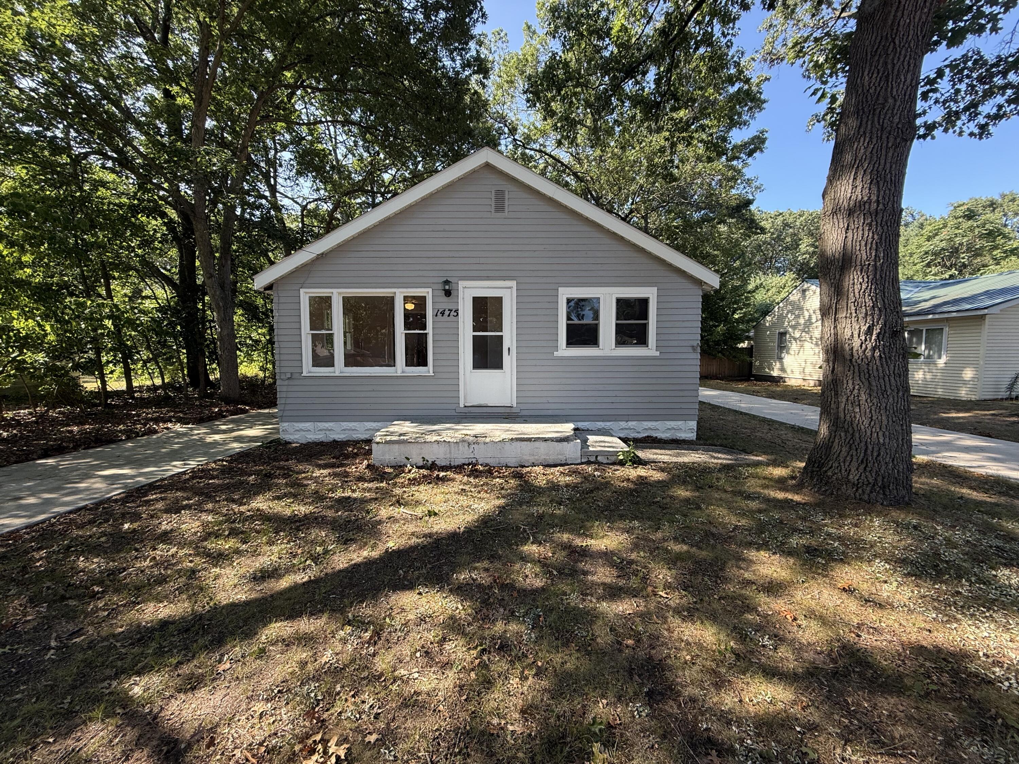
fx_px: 412
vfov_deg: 85.7
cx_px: 510
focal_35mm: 14
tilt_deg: -3.7
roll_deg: +0.2
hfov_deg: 102.1
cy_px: 382
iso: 50
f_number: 2.2
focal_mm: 2.22
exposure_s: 1/194
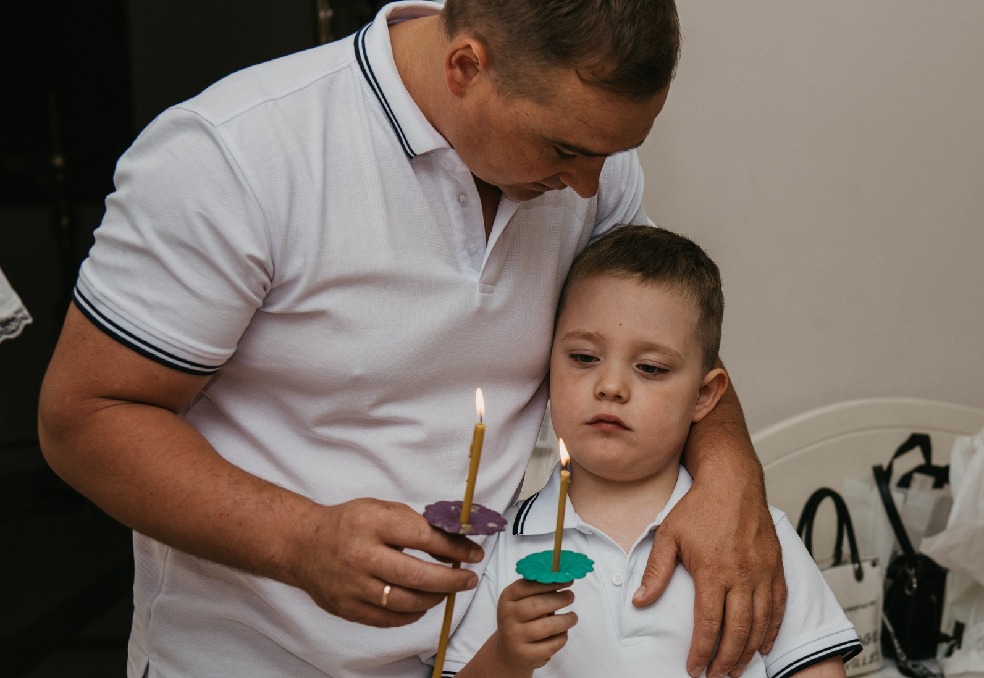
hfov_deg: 23.2
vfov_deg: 16.2
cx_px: 710
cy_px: 469
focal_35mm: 86
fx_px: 2375
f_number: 4
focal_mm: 50
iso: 160
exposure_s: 1/160
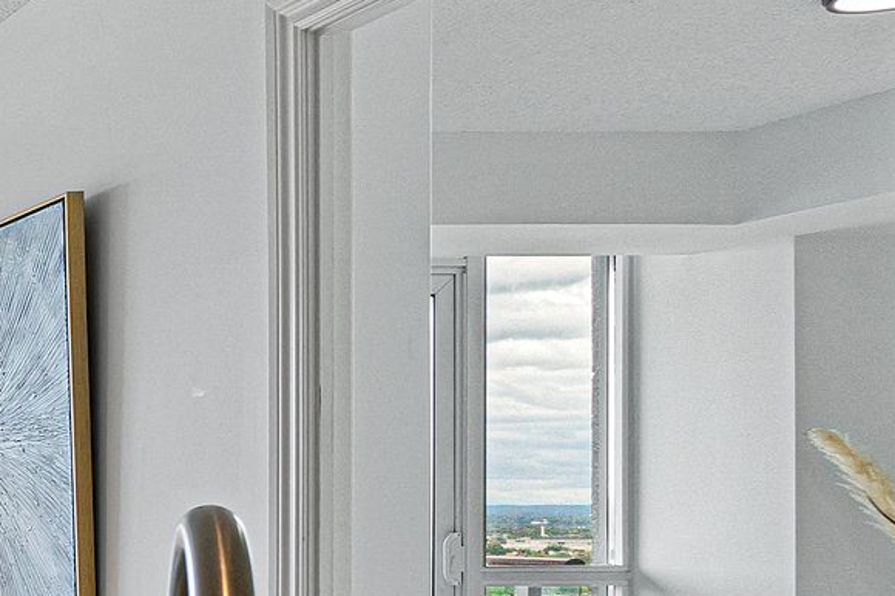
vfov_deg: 24.9
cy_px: 504
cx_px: -643
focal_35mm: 53
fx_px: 1317
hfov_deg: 23.4
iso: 640
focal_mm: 10
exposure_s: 1/40
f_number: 6.3
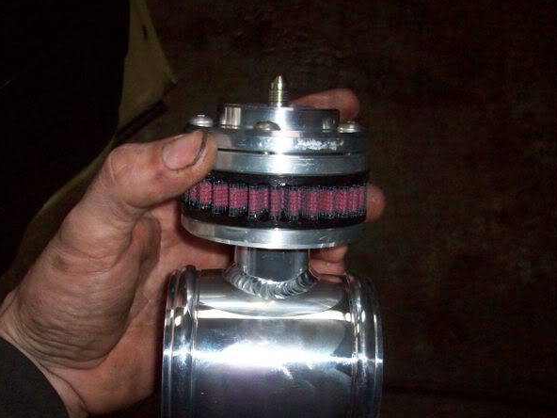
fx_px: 805
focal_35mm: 50
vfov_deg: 29.0
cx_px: 253
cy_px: 249
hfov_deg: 38.2
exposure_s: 1/45
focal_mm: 6.2
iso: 160
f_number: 2.8
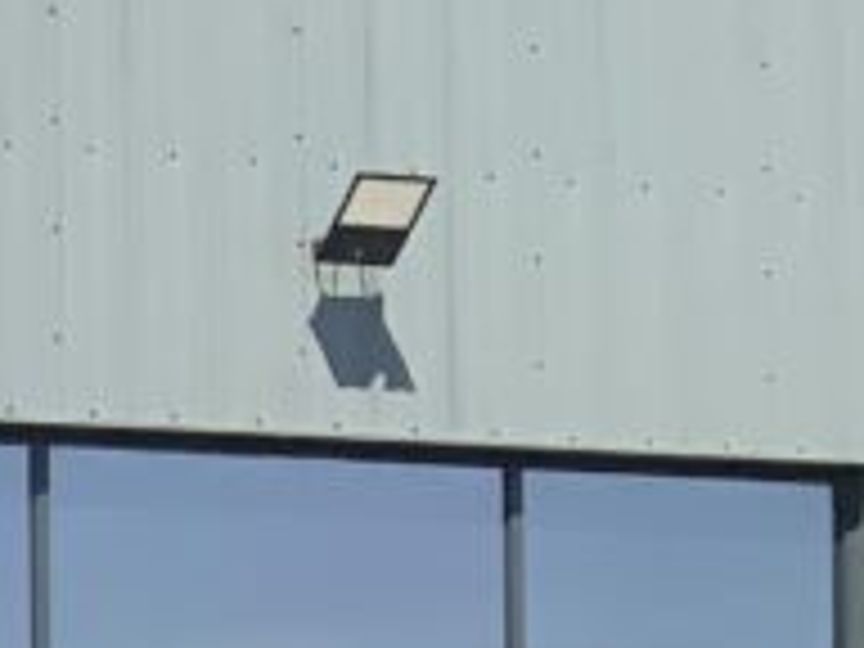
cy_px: 1431
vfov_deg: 8.9
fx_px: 3869
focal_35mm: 155
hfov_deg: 10.6
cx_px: -1328
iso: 16
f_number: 1.8
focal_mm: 3
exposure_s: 1/1626
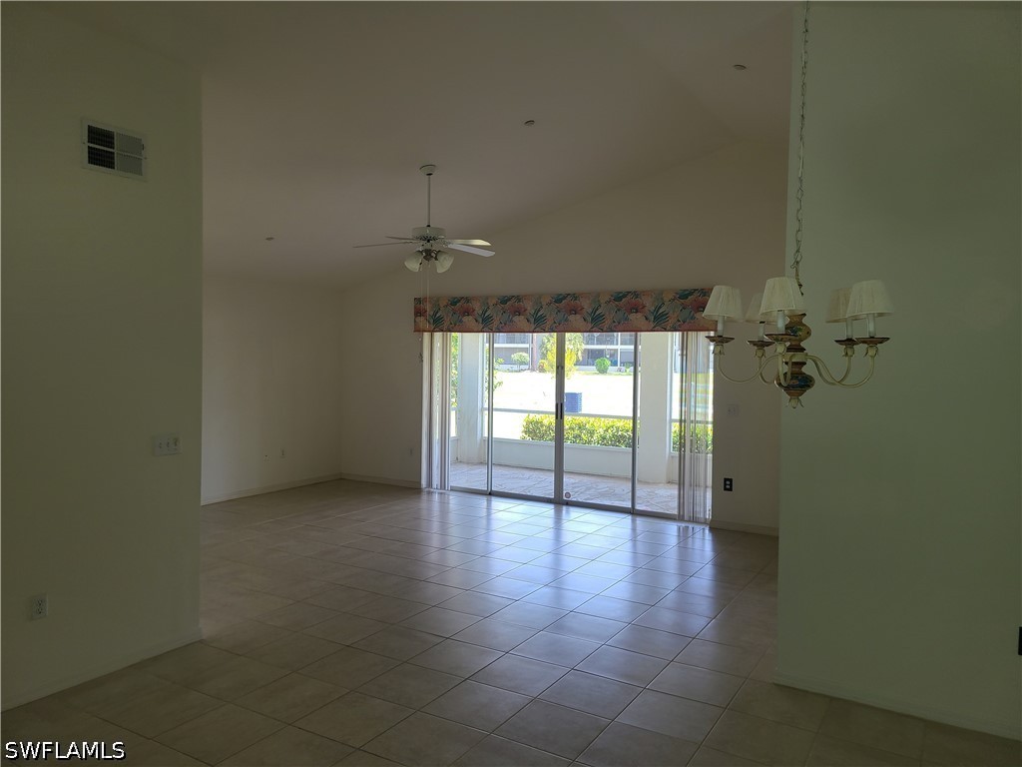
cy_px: 384
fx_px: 768
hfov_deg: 67.3
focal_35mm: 26
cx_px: 511
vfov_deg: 53.1
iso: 40
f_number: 1.8
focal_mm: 5.4
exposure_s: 1/125
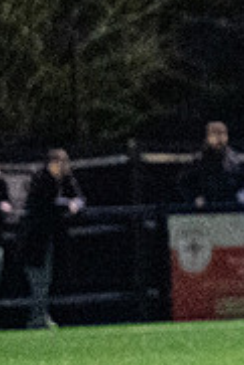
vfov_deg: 2.0
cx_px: 500
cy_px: 414
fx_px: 10218
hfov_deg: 1.4
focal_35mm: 1007
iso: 8000
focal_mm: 140
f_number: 2.8
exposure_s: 1/1000
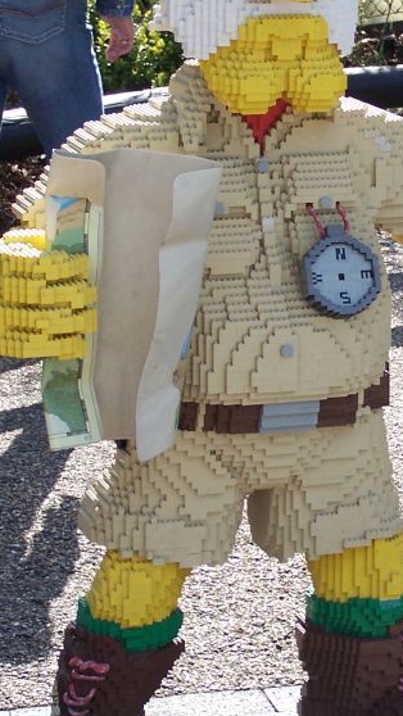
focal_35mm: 134
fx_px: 2545
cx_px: 350
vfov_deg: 16.0
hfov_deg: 9.0
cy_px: 354
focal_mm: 11.1
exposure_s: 1/500
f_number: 3.2
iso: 80
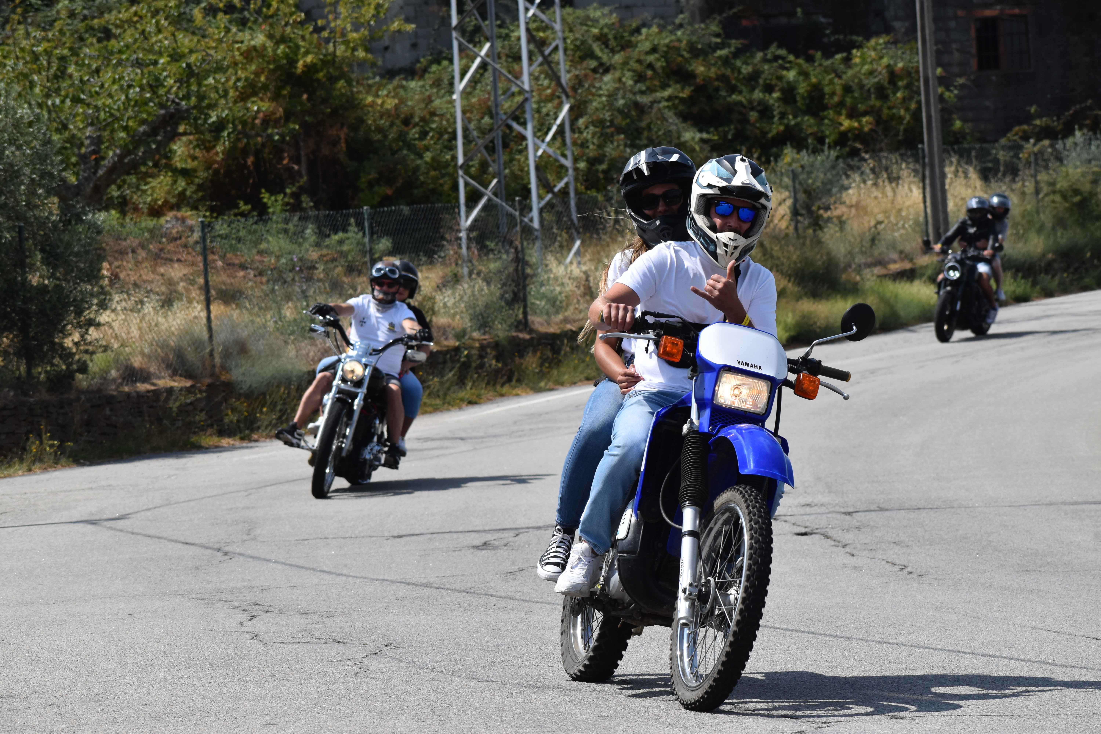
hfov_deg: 14.0
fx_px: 4495
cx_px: 550
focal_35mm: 147
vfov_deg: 9.3
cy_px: 367
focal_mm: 98
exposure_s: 1/2000
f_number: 7.1
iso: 400
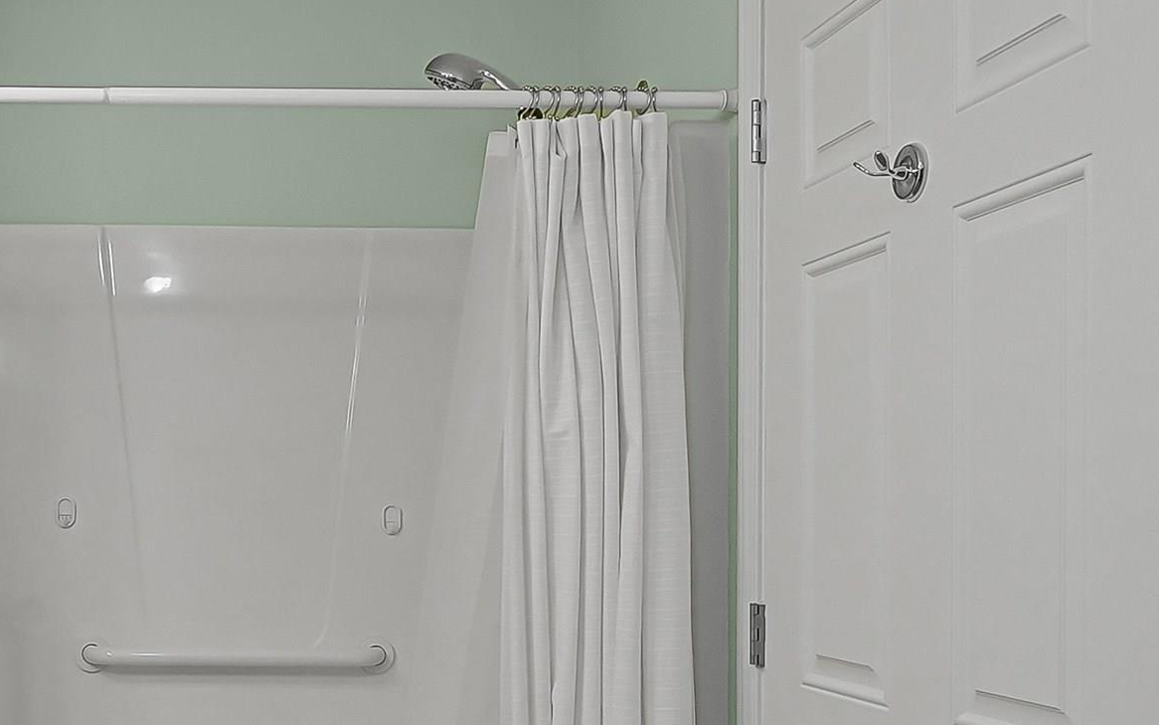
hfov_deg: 43.7
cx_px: 211
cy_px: 552
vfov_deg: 29.4
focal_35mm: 43
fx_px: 1358
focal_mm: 16
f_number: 10
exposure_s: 1/10
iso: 2000
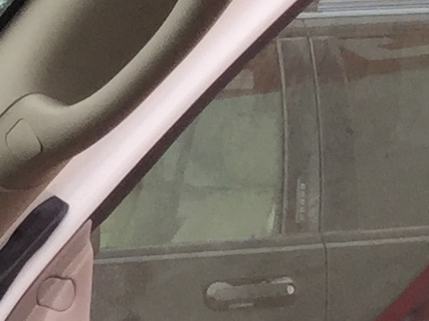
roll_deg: -0.4
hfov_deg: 7.5
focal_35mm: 235
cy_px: 826
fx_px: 2912
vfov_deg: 6.0
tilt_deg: -14.9
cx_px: -839
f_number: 2.4
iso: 25
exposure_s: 1/251
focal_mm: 3.3
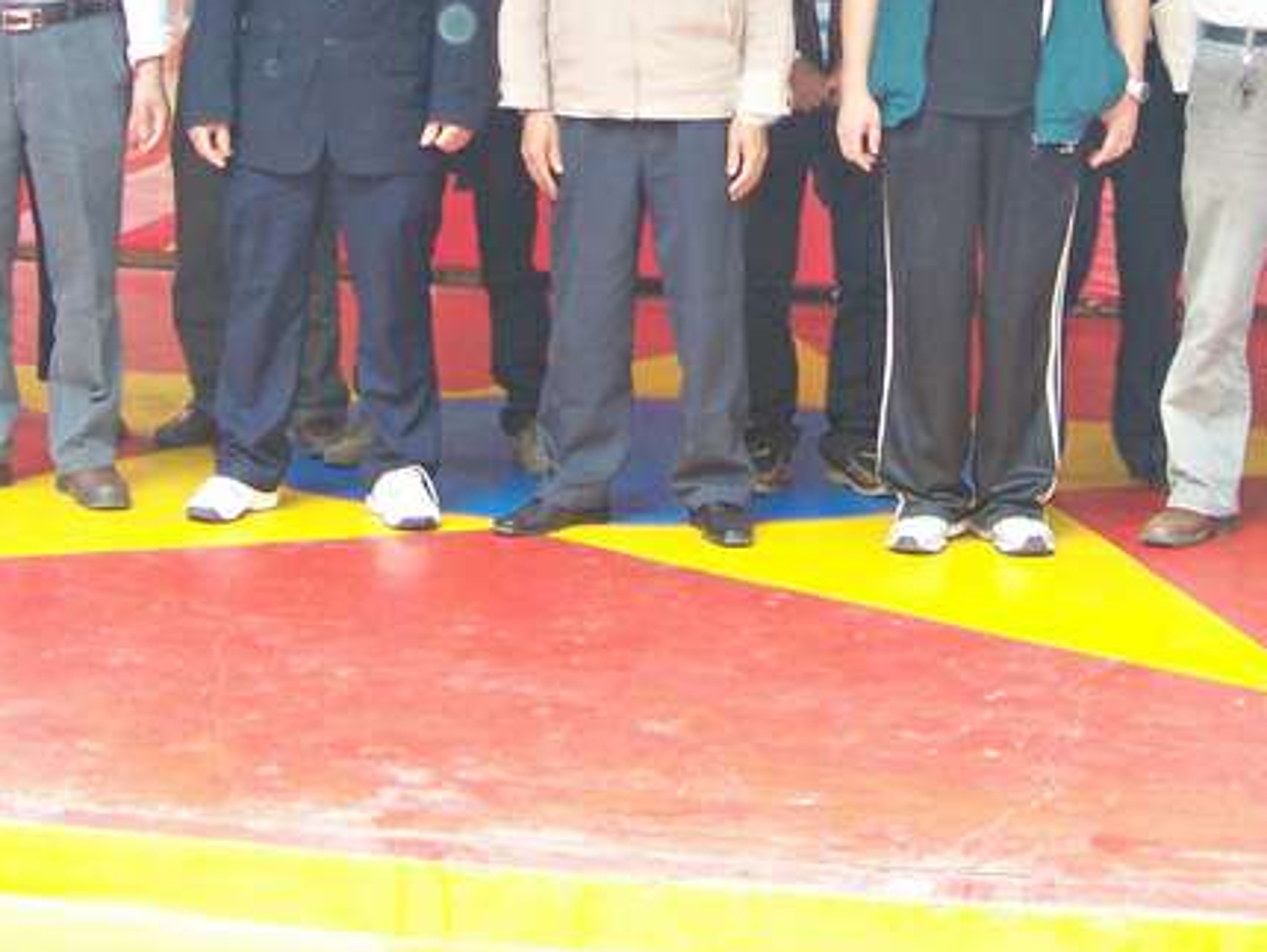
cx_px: 678
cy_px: -152
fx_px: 2966
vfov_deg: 17.5
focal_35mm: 81
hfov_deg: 24.1
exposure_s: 1/100
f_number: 2.7
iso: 160
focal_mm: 5.6
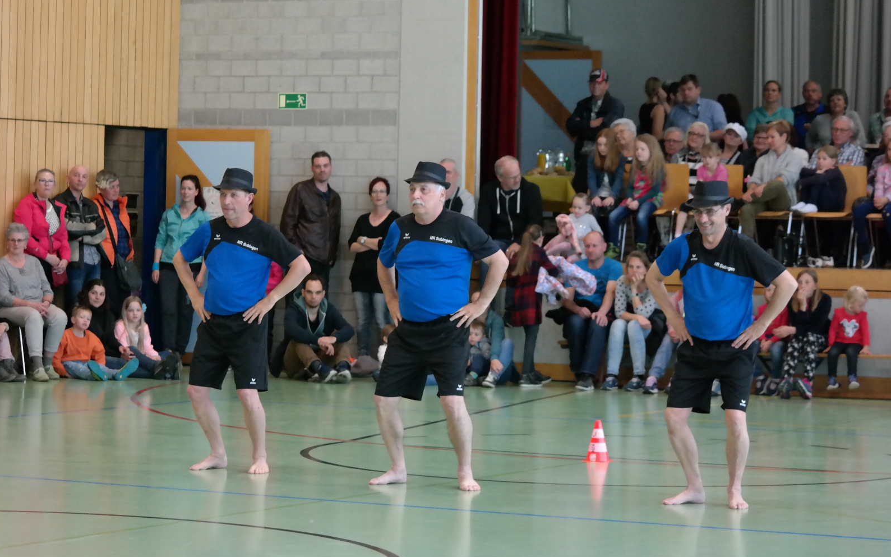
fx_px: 2865
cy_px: 266
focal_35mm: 118
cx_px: 443
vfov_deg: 11.1
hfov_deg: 17.7
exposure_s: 1/100
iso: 3200
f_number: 4.5
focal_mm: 75
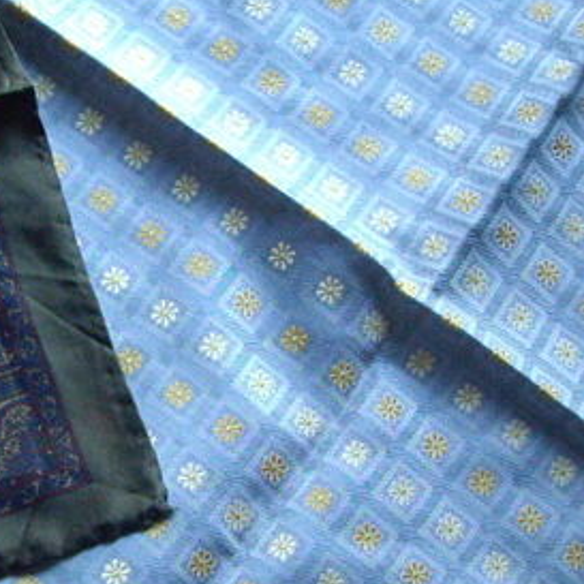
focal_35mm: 123
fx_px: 2348
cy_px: 280
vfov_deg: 14.2
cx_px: 13
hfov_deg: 14.0
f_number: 2.7
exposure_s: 1/20
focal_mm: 6.2
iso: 200
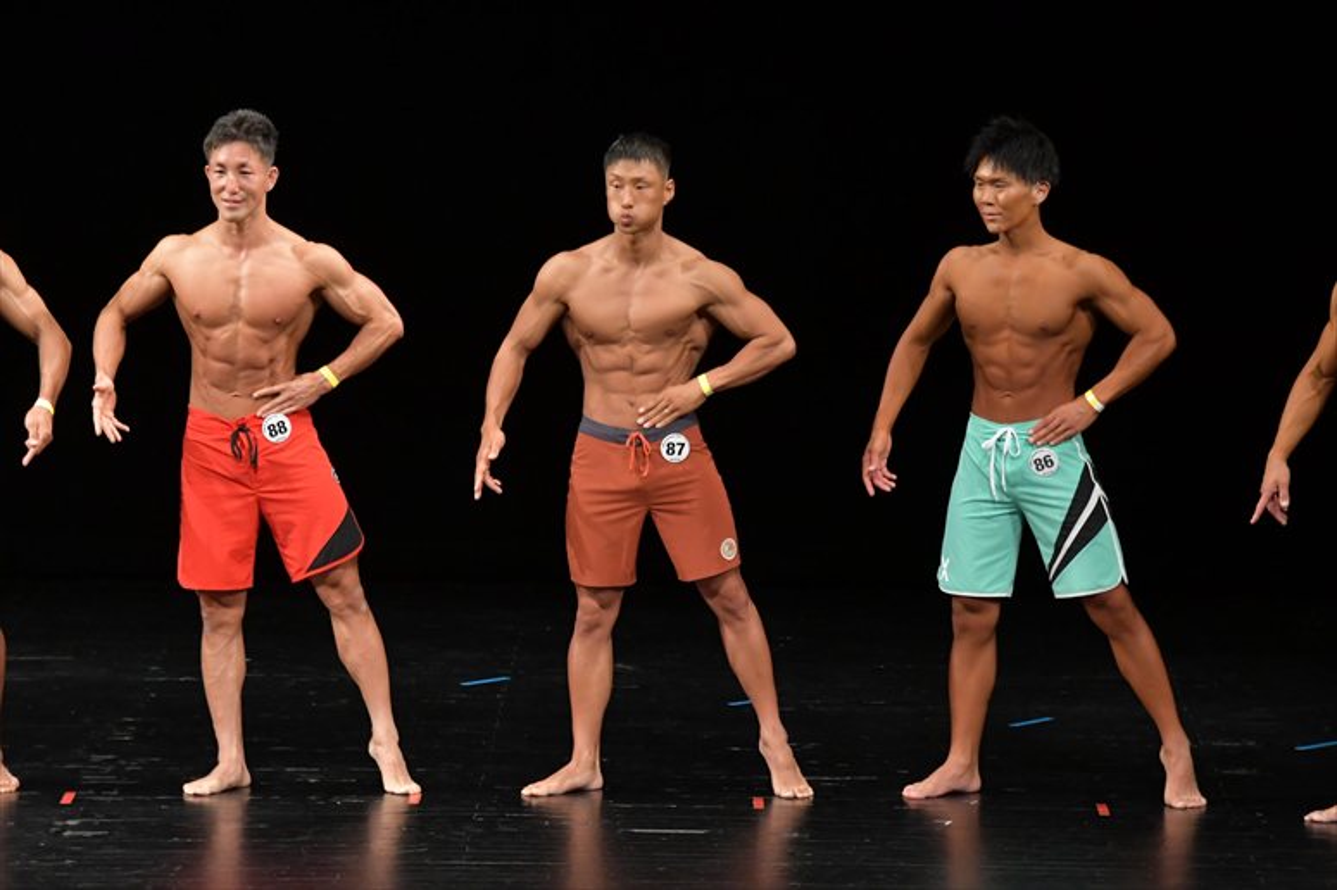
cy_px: 445
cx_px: 668
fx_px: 8909
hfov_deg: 8.6
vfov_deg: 5.7
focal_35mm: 240
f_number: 5.6
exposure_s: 1/400
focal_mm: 160
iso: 3200
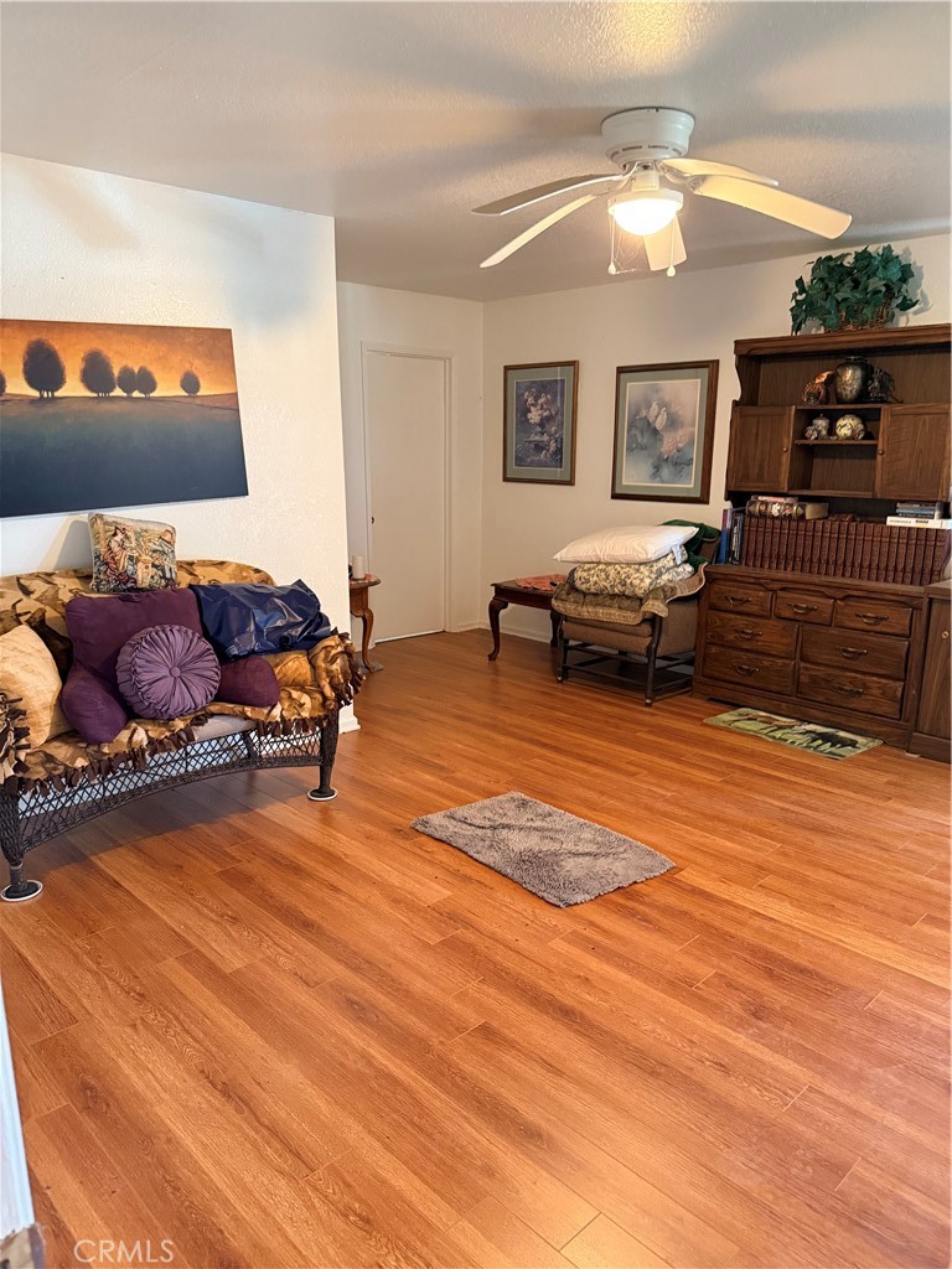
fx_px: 880
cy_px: 634
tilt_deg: -13.2
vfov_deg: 71.6
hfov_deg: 56.8
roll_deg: +0.0
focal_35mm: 24
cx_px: 476
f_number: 1.78
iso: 800
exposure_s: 1/40
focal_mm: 6.76
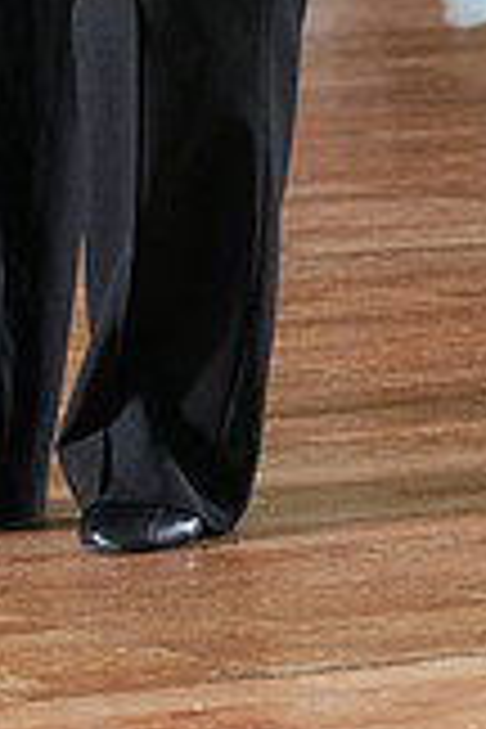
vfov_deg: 5.7
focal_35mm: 358
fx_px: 7249
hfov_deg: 3.8
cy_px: -464
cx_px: -286
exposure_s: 1/400
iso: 8000
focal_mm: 100
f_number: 5
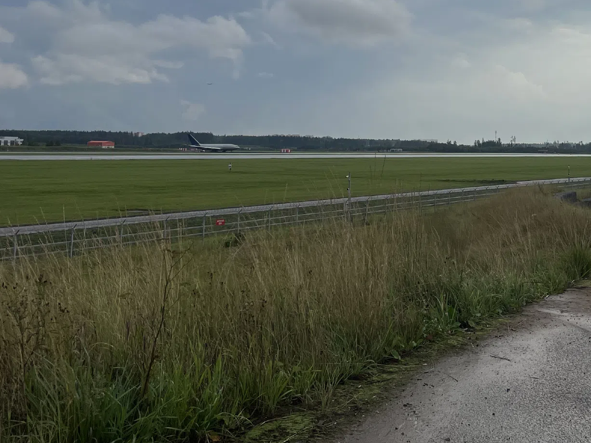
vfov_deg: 28.0
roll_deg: -1.0
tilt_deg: +6.8
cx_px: 455
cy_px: 86
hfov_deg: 36.5
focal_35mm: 51
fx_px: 871
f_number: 1.6
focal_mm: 4.2
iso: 32
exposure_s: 1/4464
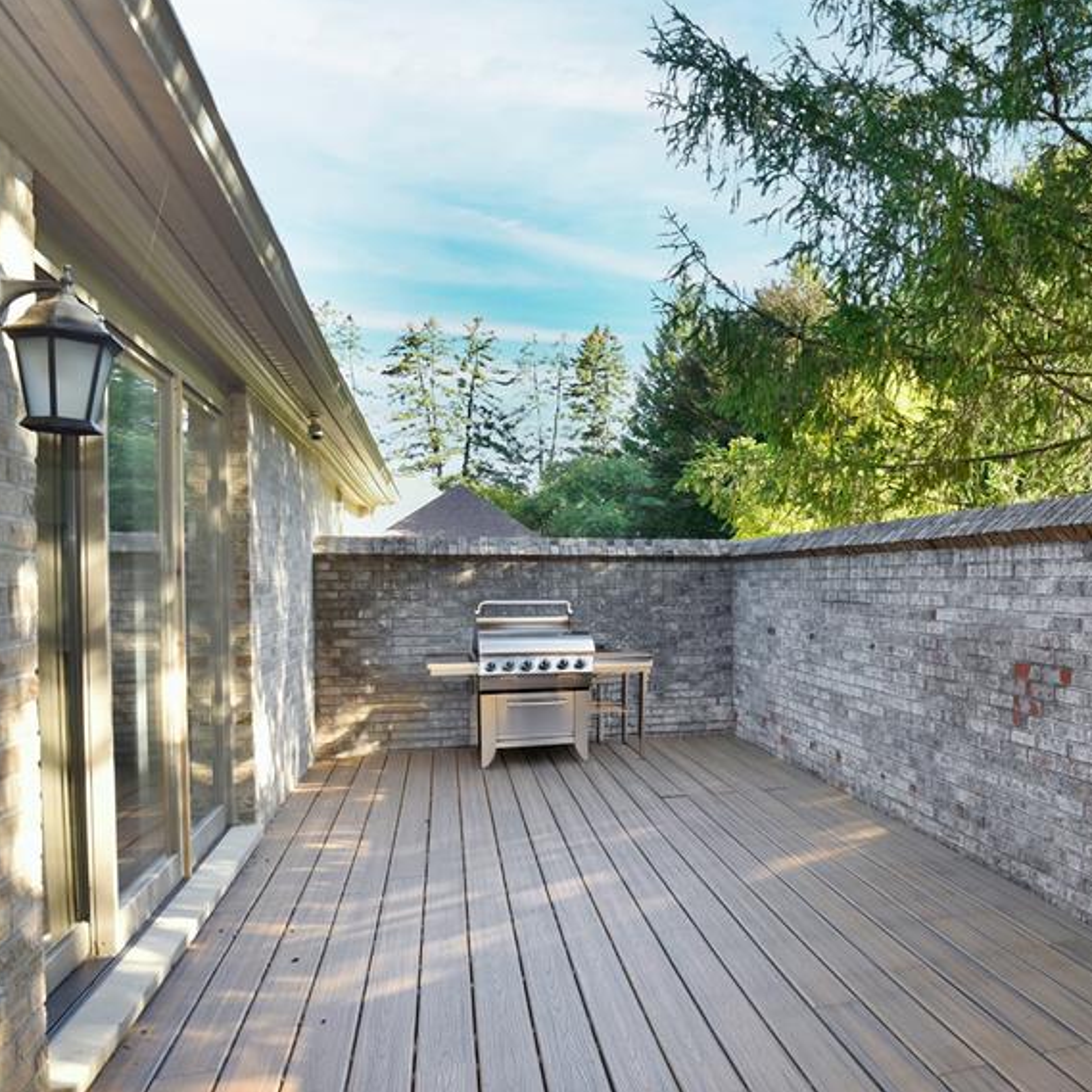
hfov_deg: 58.3
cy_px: 582
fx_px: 928
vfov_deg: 60.9
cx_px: 798
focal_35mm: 26
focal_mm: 17
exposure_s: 1/160
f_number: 6.3
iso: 640
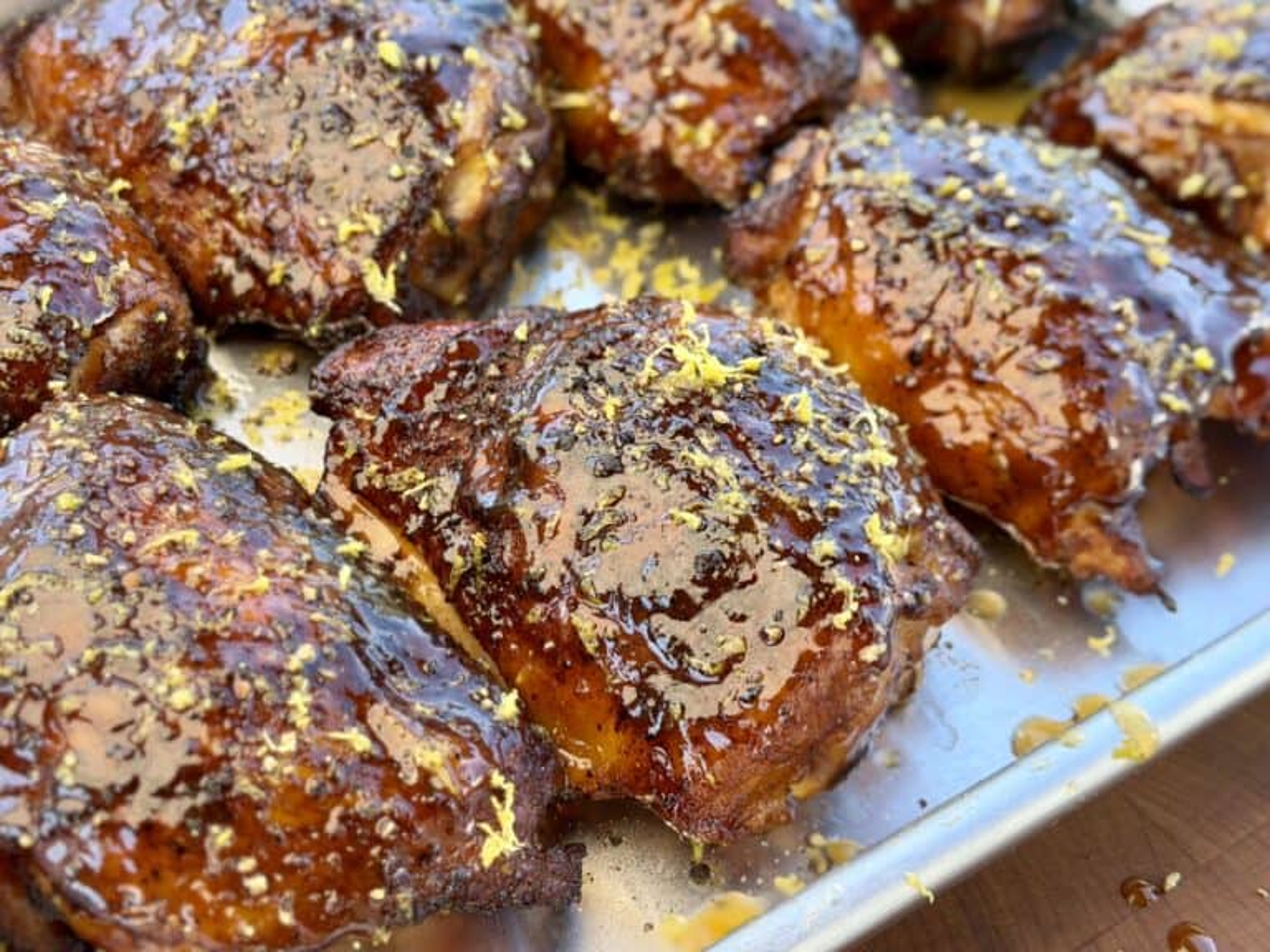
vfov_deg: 30.3
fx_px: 1761
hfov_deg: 39.7
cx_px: 635
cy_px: 476
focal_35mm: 48
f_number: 1.78
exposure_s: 1/352
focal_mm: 6.76
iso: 80
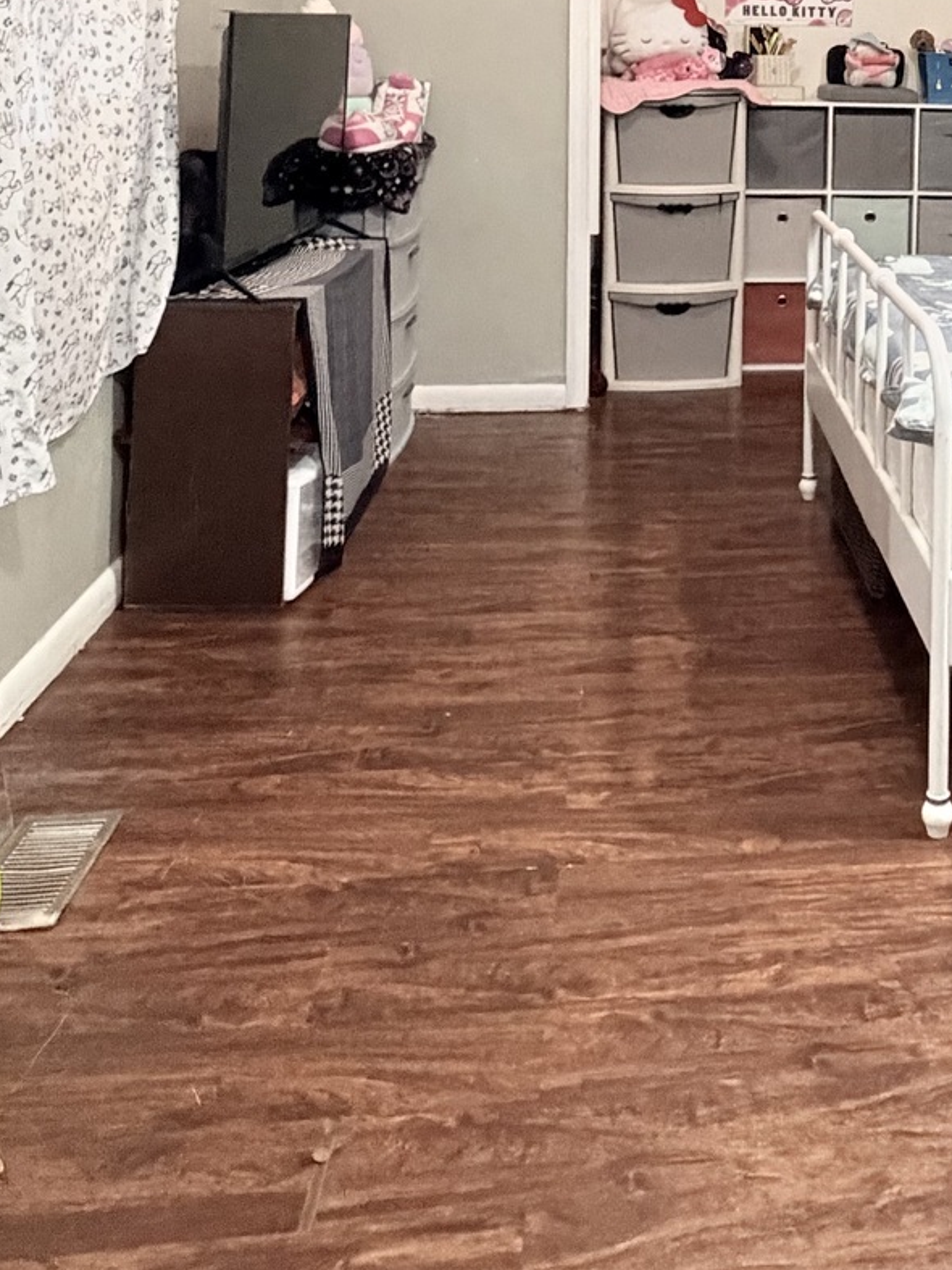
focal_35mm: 41
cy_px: 60
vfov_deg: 41.1
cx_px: 871
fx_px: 1504
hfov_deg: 33.2
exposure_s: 1/60
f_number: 2.2
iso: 800
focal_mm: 2.22
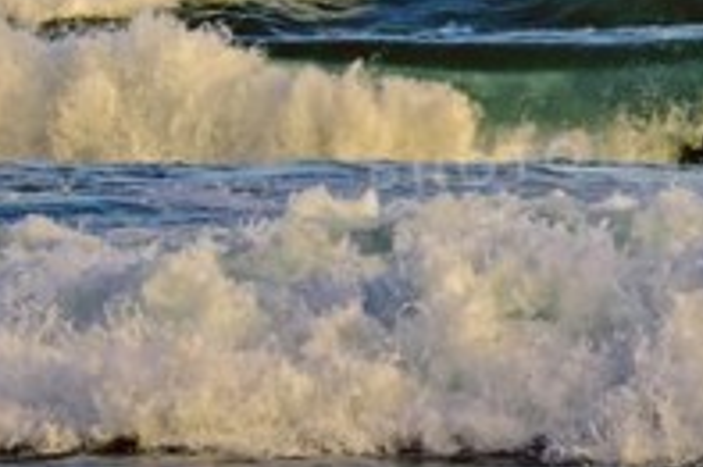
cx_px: 446
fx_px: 9521
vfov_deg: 2.8
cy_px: -387
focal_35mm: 488
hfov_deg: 4.2
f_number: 11
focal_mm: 80
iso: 100
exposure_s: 1/250
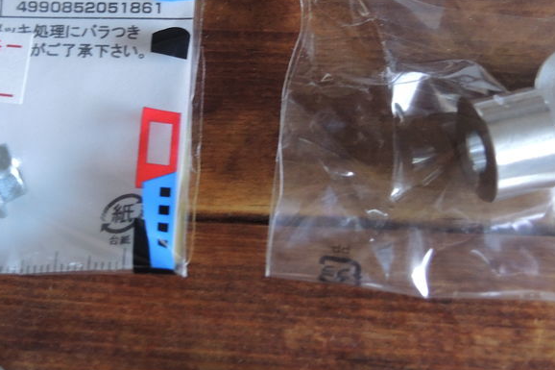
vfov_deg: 12.6
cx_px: 230
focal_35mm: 108
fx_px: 1664
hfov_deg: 18.9
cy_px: 74
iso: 400
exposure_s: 1/25
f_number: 2.8
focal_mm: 11
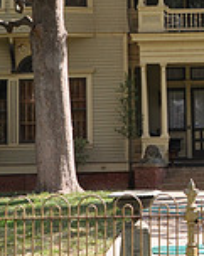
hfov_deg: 11.7
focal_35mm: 129
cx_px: 224
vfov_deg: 14.7
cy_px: 6
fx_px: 977
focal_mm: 24
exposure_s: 1/50
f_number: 7.1
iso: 200
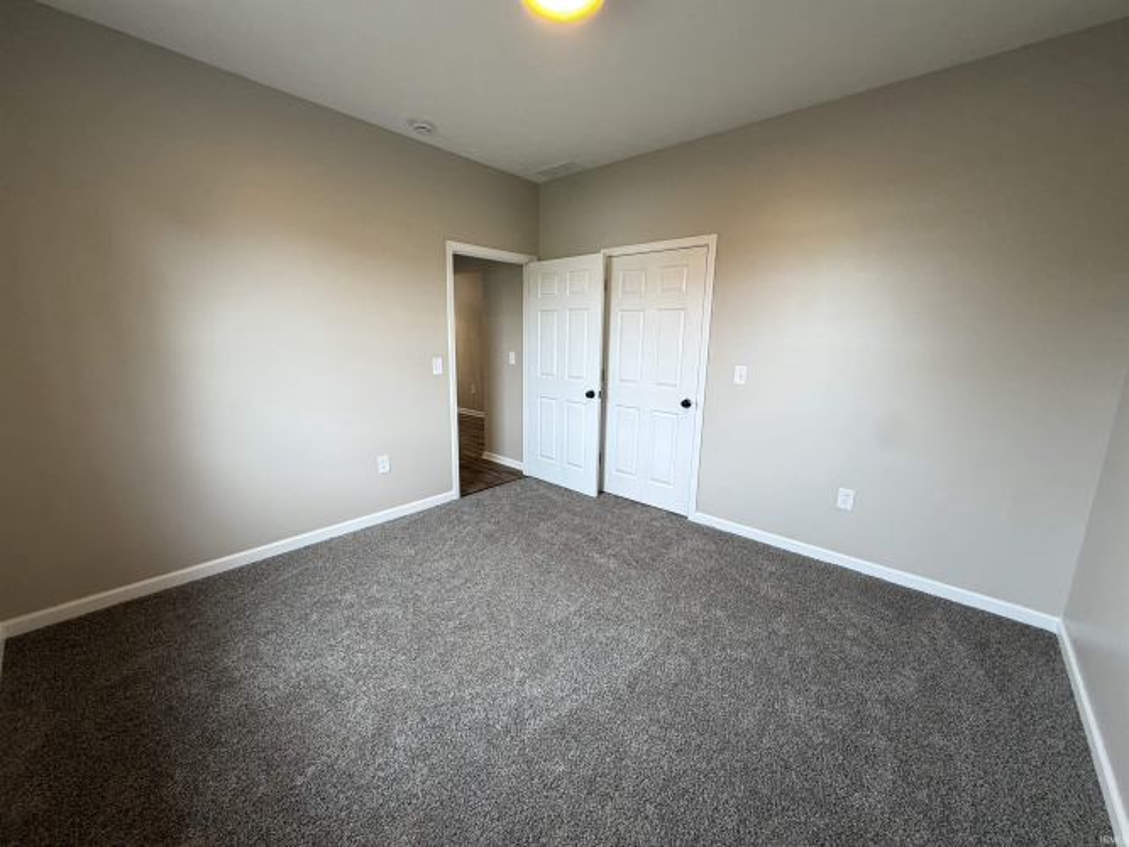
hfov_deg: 102.1
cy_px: 424
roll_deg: -0.4
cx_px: 564
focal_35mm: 14
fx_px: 457
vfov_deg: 85.7
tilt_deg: -10.5
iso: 200
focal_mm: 2.22
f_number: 2.2
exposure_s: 1/120
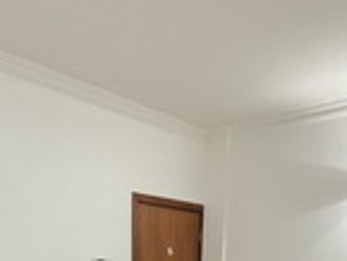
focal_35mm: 41
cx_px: 174
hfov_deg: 45.7
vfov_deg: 27.6
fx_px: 411
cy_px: 360
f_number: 1.9
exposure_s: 1/50
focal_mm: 2.2
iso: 1000
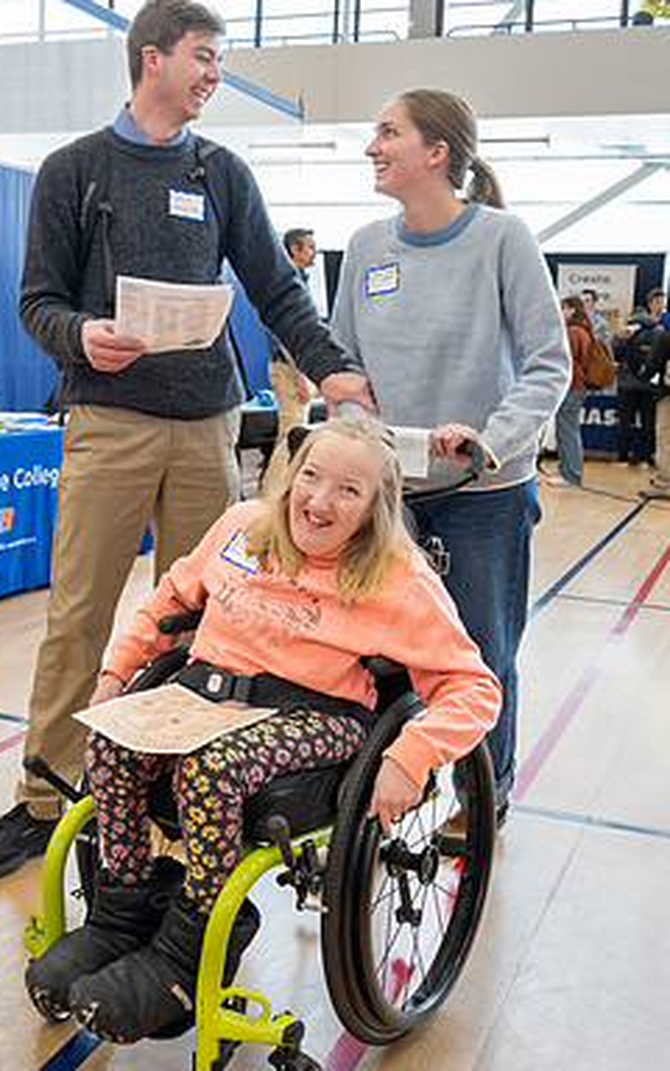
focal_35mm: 43
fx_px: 1256
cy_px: 494
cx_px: 243
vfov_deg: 46.2
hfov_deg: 29.7
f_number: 3.2
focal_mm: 24
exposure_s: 1/200
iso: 1250
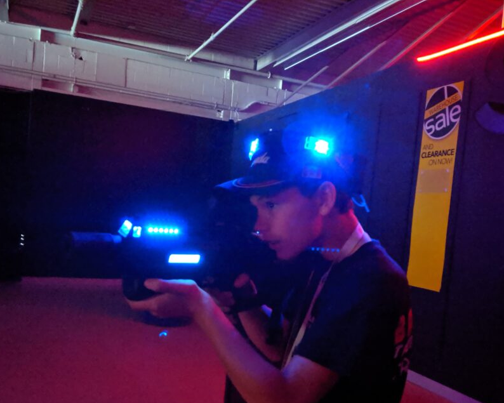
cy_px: 243
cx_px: 260
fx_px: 507
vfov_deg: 43.1
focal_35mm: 34
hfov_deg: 52.8
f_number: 1.8
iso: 3922
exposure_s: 1/15.5
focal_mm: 4.44
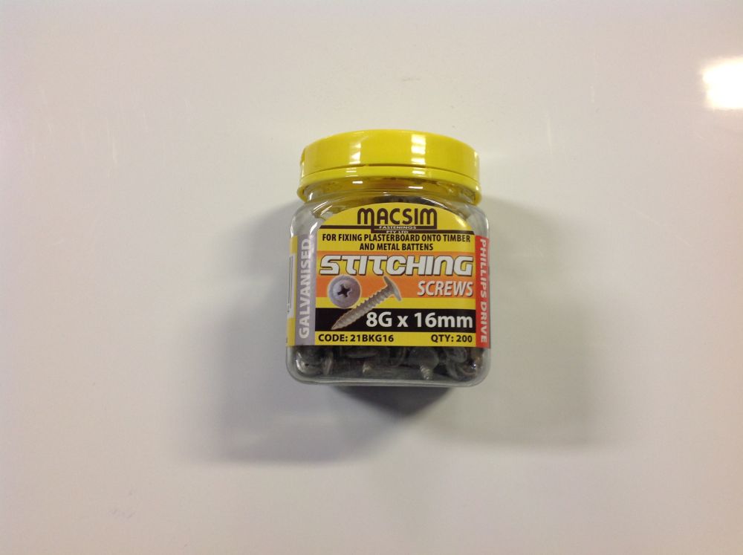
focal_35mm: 35
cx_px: 372
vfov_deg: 40.6
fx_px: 750
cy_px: 278
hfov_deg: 52.7
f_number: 2.4
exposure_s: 1/17
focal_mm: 4.28
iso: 80
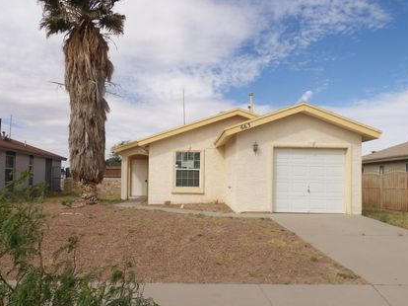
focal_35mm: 29
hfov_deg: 61.7
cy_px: 167
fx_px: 342
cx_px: 194
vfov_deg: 48.1
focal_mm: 4.3
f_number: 4.6
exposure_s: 1/710
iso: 100
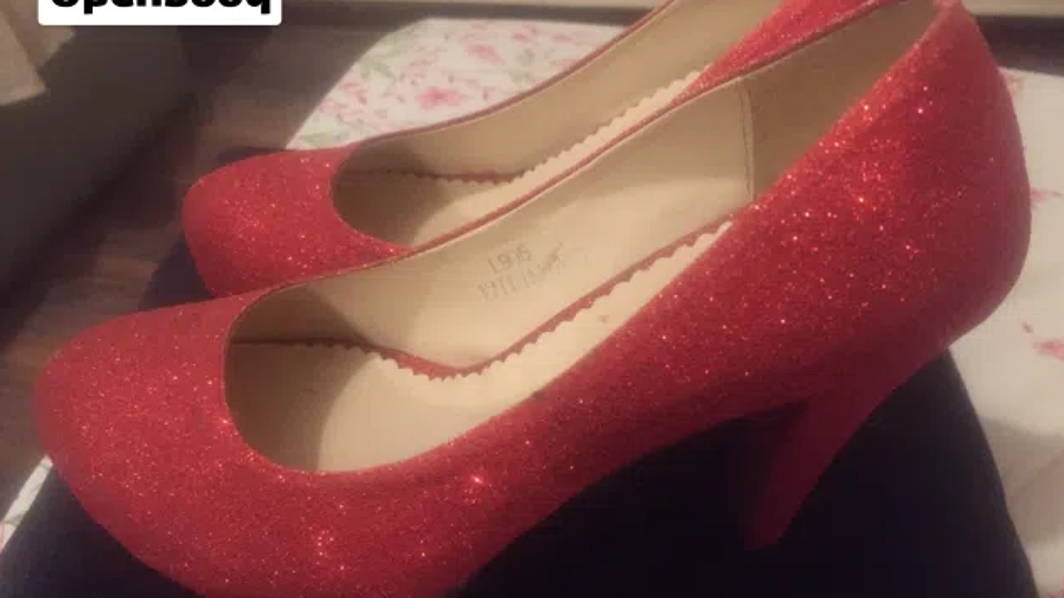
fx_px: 903
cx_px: 535
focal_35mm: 32
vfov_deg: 36.6
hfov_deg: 61.0
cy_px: 268
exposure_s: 1/17
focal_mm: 4.15
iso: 400
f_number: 2.2
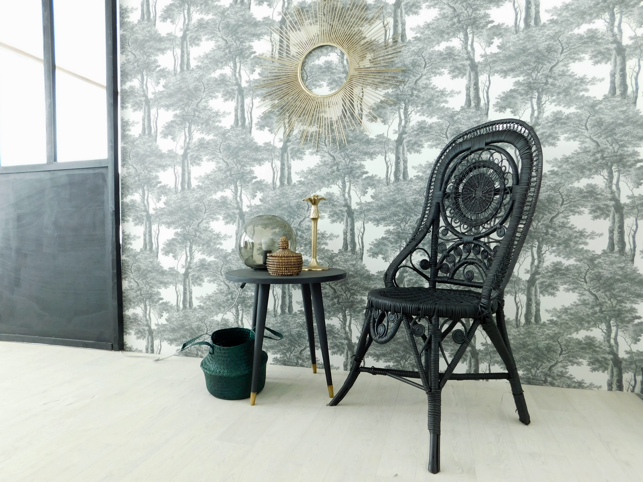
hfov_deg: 73.9
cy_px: 241
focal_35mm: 23
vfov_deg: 58.9
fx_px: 427
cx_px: 322
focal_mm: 4
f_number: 3
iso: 125
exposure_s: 1/15
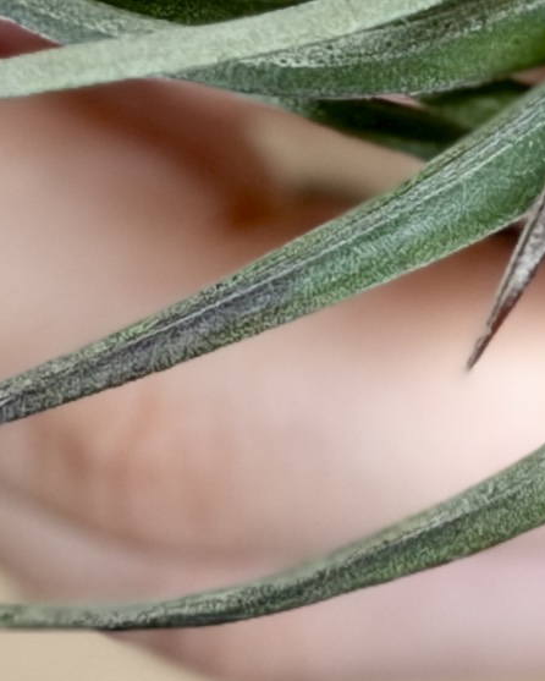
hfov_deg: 4.5
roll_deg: -2.3
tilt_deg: -32.4
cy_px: -665
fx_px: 6831
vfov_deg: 5.6
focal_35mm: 339
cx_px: 1134
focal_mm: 6.76
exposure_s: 1/121
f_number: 1.78
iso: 50
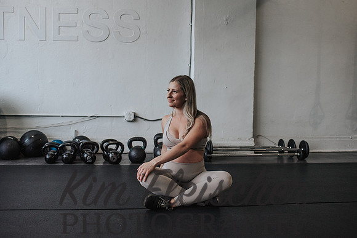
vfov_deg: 35.9
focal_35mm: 37
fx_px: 368
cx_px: 171
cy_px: 114
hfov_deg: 51.7
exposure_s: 1/250
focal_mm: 35
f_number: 3.2
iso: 800
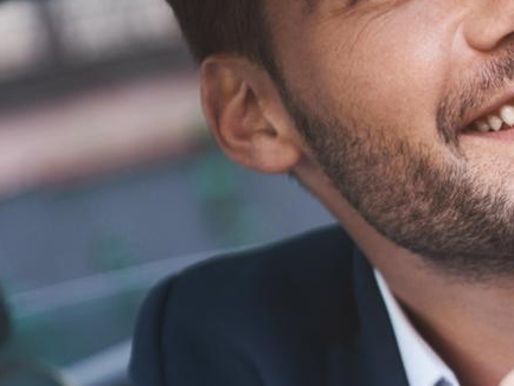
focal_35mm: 248
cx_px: 699
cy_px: 172
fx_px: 3684
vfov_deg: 6.0
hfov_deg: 7.9
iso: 320
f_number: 3.5
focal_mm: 70
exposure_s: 1/320
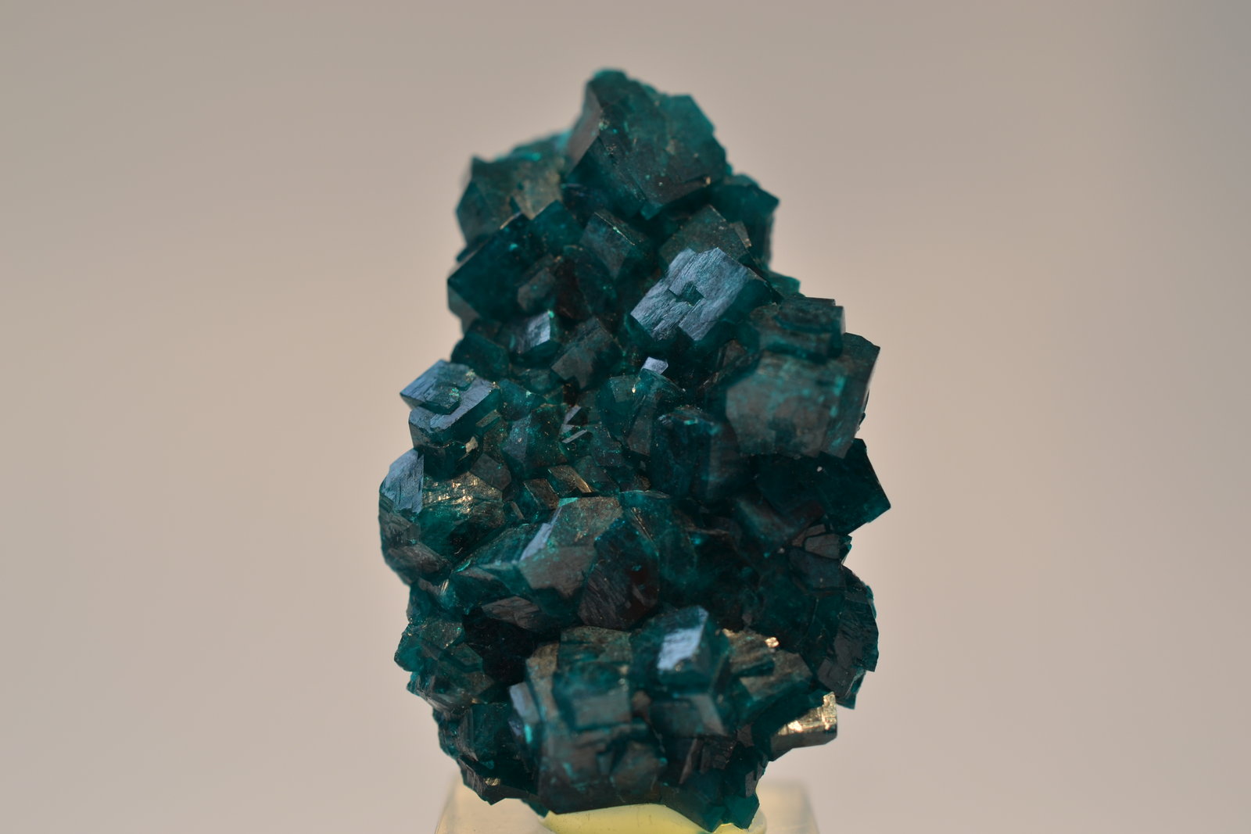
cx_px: 626
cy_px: 417
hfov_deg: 33.4
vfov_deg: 22.6
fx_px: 2085
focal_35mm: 60
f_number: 7.1
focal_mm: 40
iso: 100
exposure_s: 1/13
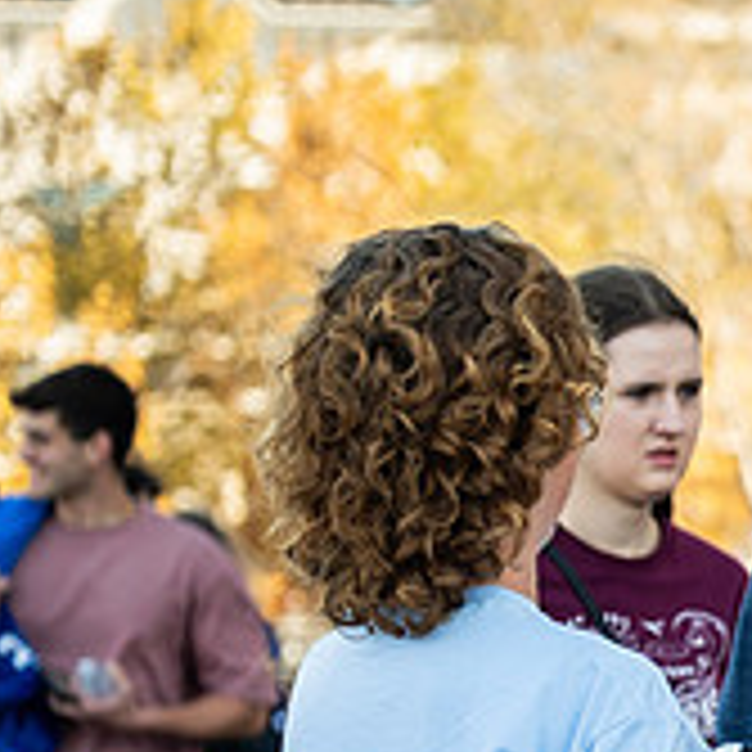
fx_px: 7816
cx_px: 1557
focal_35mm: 318
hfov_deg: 5.4
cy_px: 880
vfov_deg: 5.5
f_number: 2.8
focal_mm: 70
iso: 160
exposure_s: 1/500
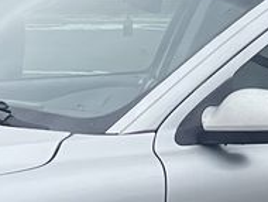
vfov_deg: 3.7
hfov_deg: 4.9
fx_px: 3132
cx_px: 229
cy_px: 374
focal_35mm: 404
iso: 400
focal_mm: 7.5
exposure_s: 1/60
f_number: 2.2
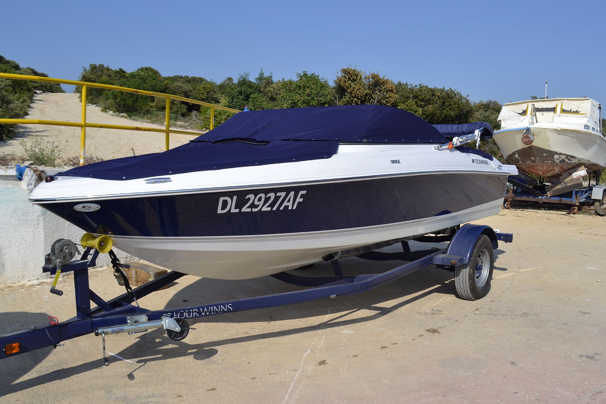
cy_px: 202
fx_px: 606
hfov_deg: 53.1
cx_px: 303
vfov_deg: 36.9
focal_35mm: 36
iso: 100
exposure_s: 1/320
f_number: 9
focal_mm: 24
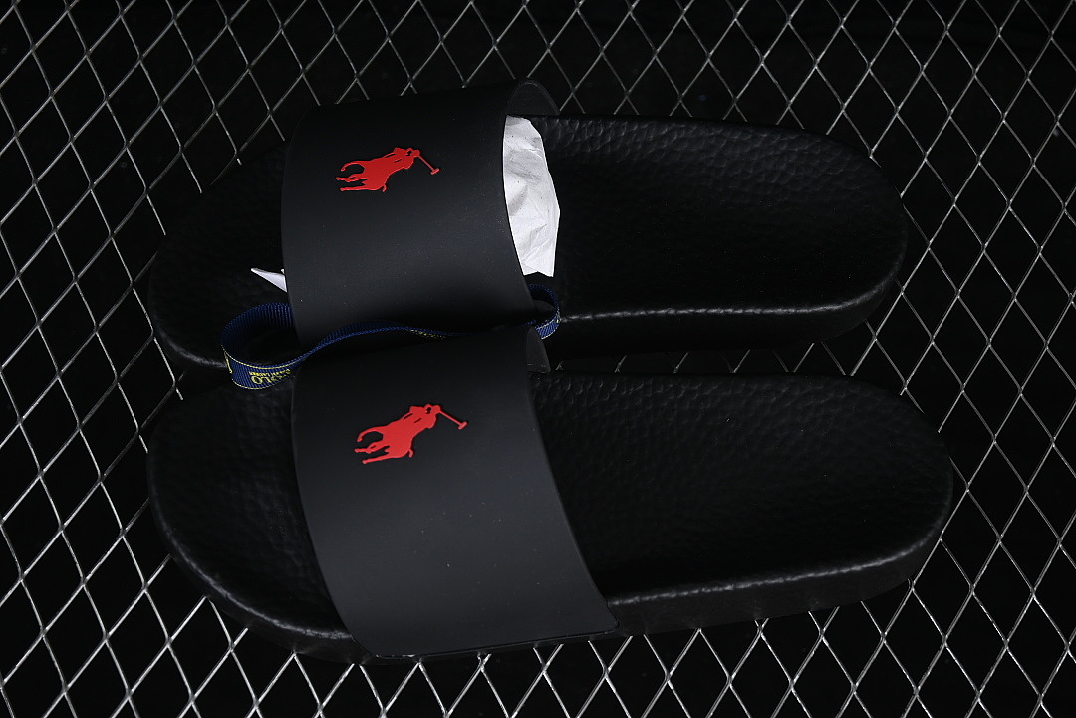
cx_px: 538
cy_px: 359
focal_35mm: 75
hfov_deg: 27.0
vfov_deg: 18.2
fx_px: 2241
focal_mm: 50
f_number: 6.3
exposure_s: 1/50
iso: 160
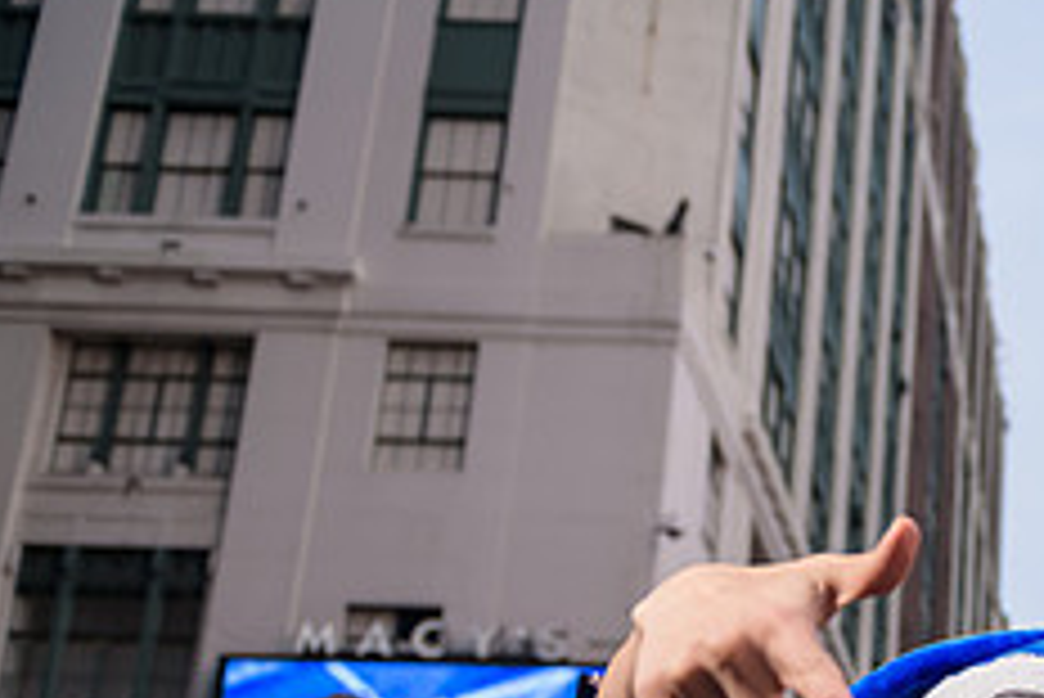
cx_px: 1246
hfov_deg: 29.0
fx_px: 1741
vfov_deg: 21.1
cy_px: 840
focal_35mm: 60
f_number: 3.2
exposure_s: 1/250
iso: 200
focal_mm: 24
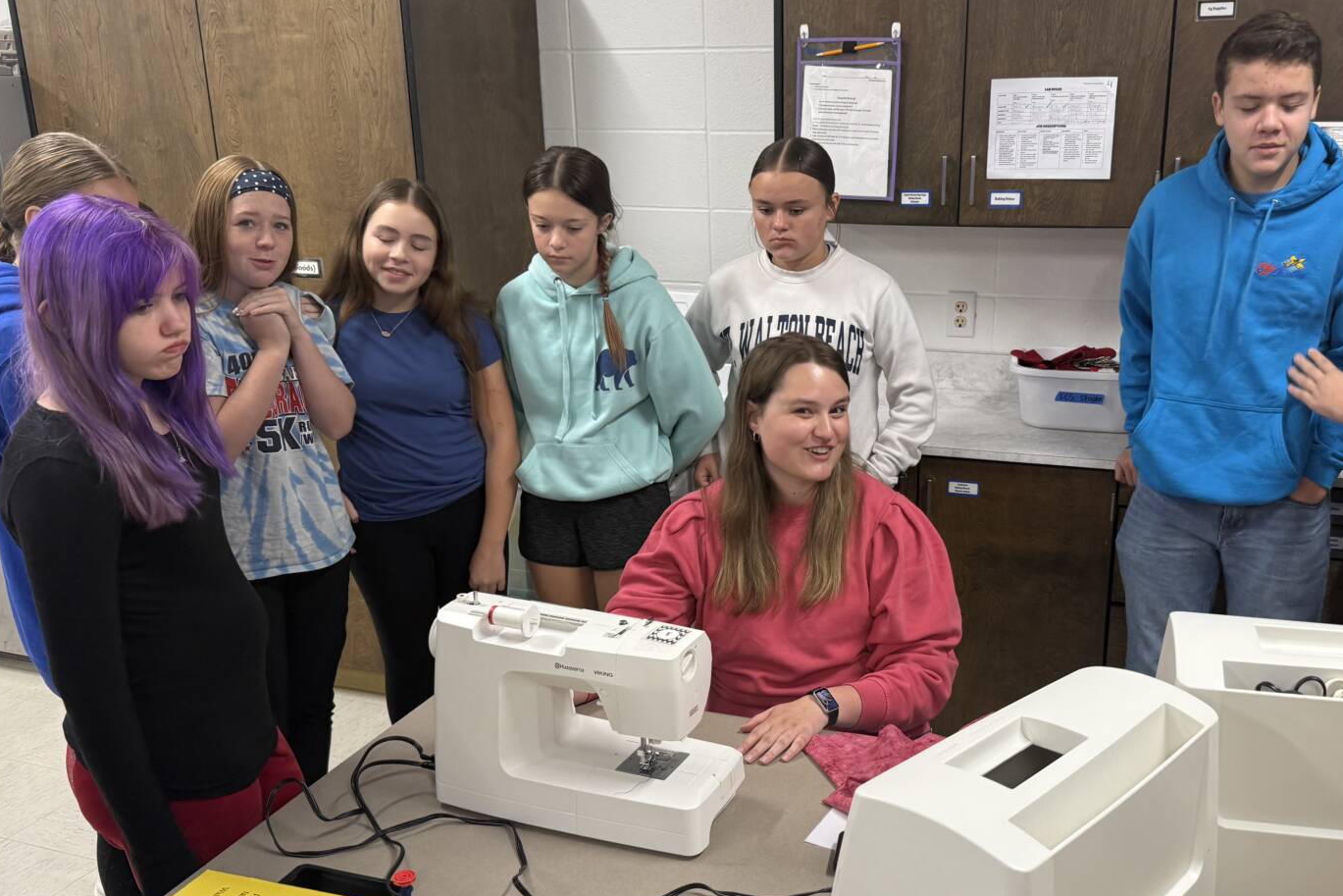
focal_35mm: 35
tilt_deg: -16.4
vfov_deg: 37.7
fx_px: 1306
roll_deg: +0.1
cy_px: 545
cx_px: 773
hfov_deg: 54.2
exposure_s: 1/120
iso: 160
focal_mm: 6.76
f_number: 1.78
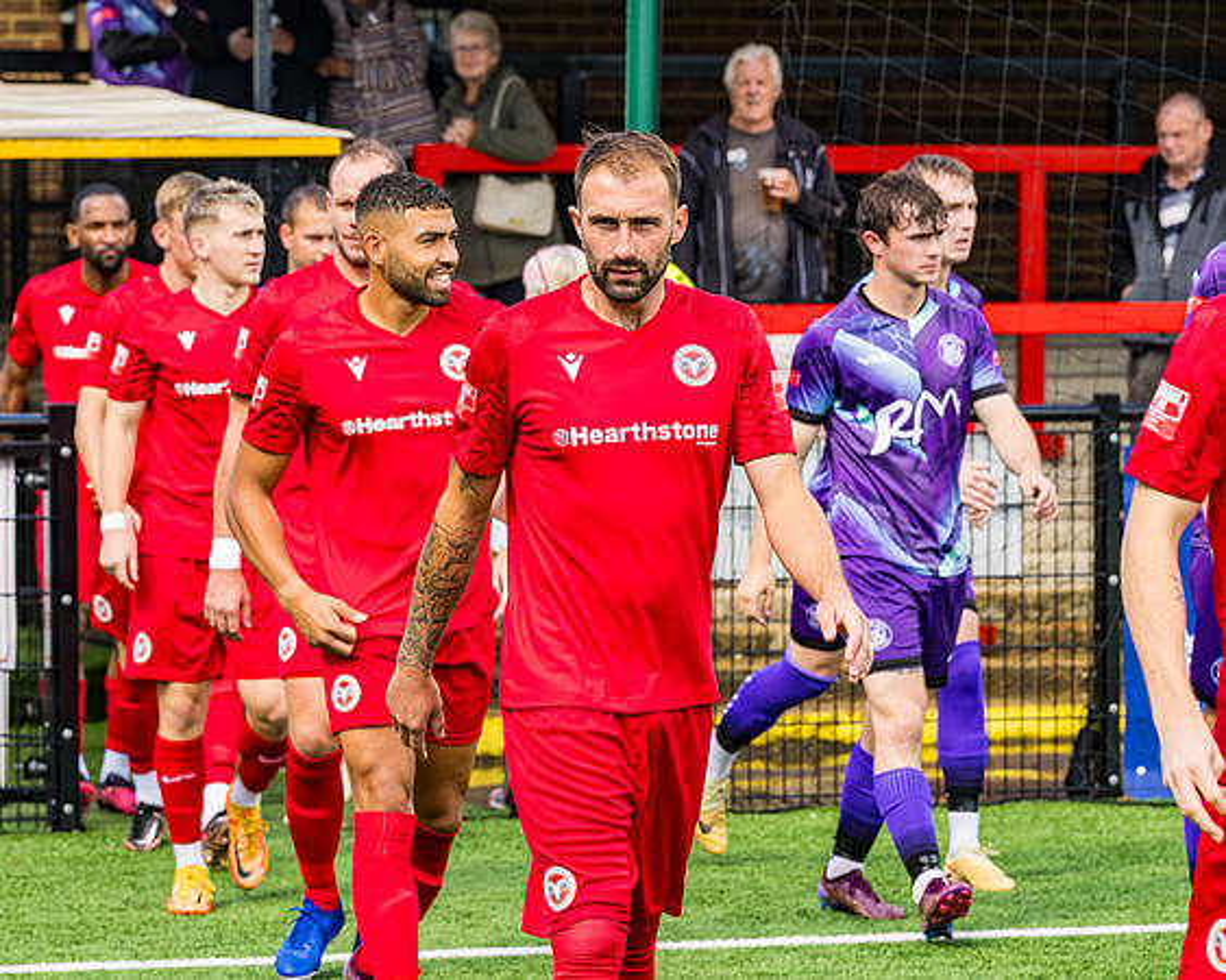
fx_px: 6458
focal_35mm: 178
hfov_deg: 10.8
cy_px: 487
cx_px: 490
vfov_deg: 8.7
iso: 200
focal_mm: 102
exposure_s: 1/640
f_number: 5
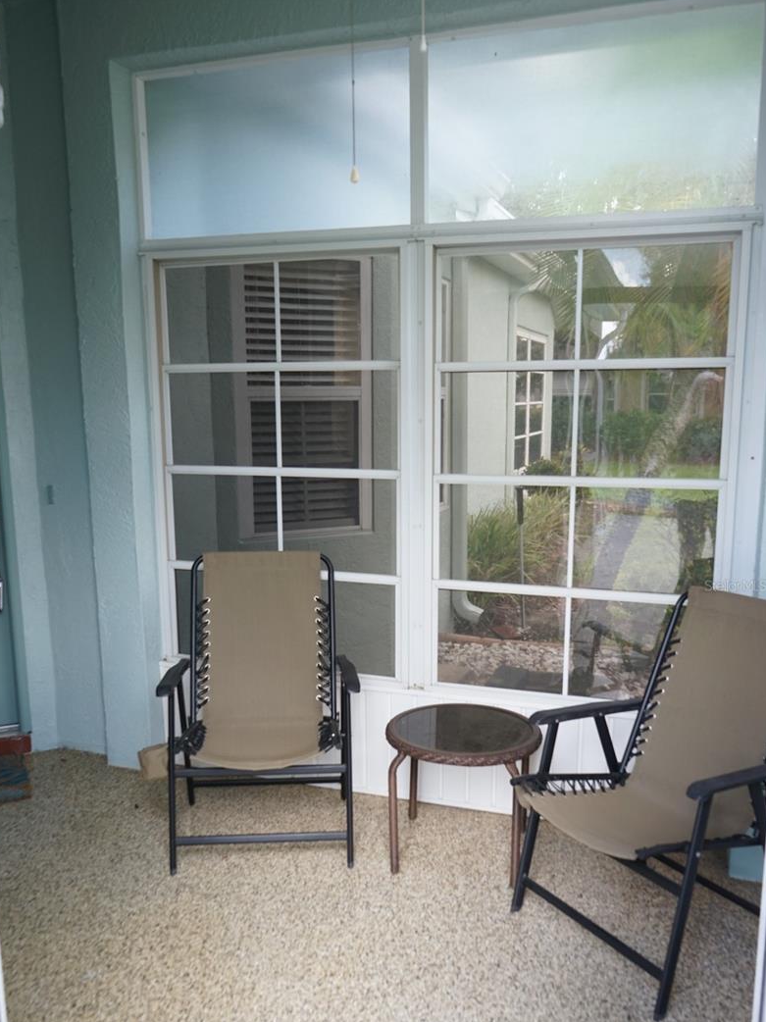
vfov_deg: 58.1
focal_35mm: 31
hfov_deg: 45.4
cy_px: 586
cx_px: 378
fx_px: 915
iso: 640
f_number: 6.3
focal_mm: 28
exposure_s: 1/60
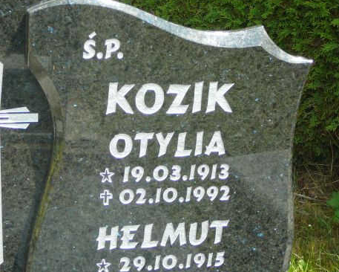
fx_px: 974
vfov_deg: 15.9
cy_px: 146
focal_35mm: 97
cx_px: 148
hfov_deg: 19.7
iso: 80
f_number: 3.7
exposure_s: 1/250
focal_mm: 10.5
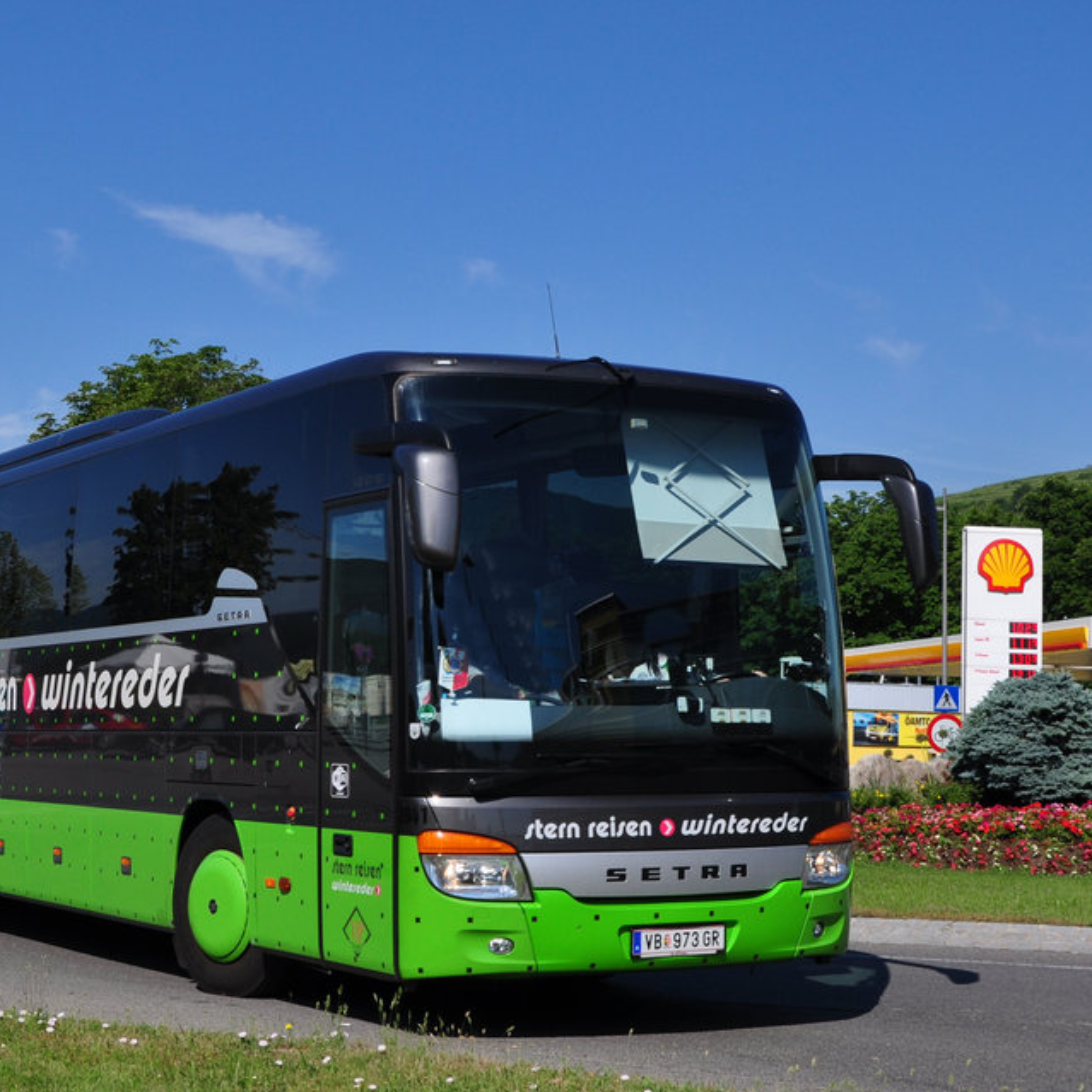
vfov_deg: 25.7
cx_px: 518
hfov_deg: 25.7
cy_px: 567
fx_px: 2391
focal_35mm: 67
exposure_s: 1/400
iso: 200
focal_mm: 28
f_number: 10
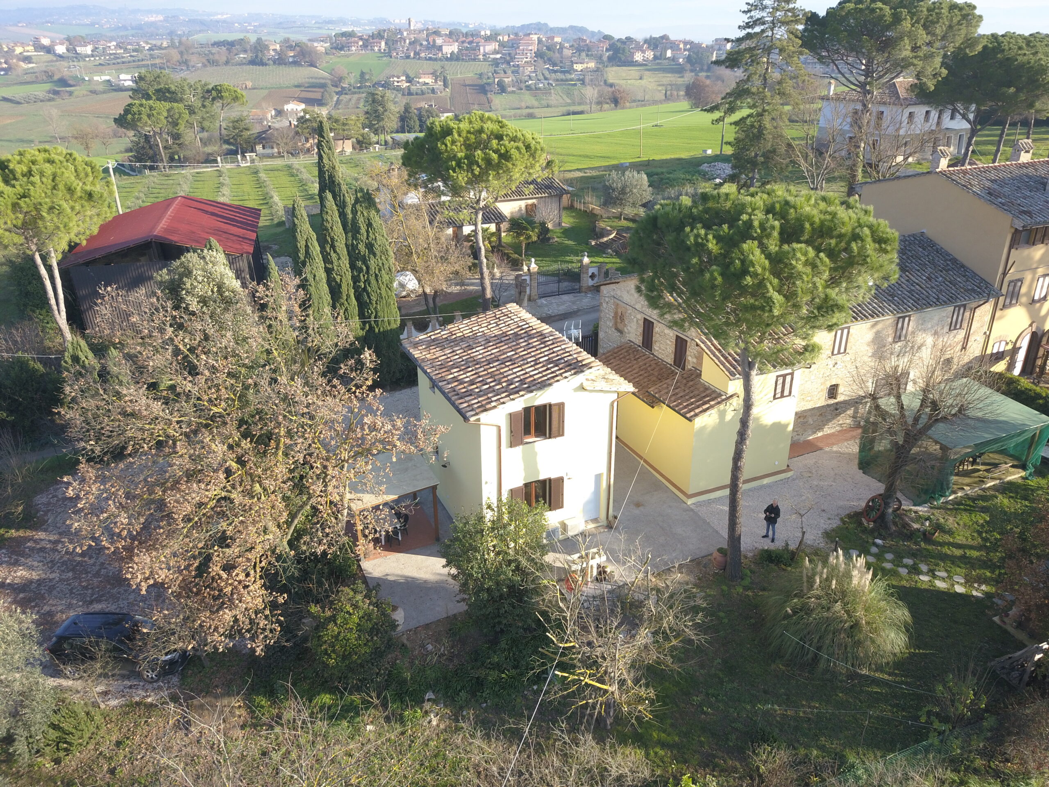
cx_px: 524
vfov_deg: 53.1
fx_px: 788
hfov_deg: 67.3
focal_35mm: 26
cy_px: 394
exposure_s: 1/359
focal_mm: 4.73
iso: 100
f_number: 2.2
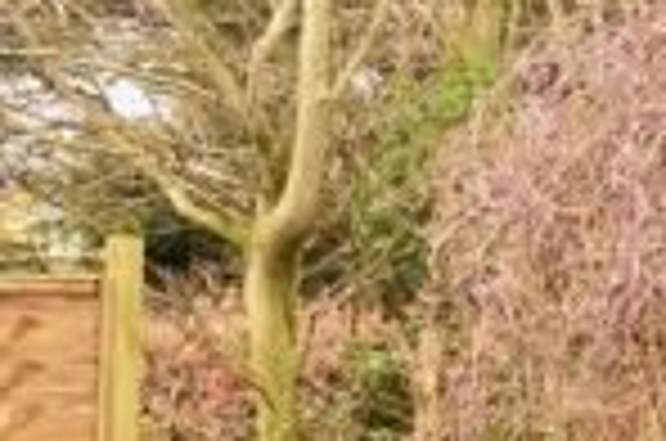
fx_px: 2455
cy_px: 392
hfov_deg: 13.6
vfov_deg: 10.2
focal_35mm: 133
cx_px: 1251
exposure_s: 1/50
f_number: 10
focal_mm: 20
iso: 640
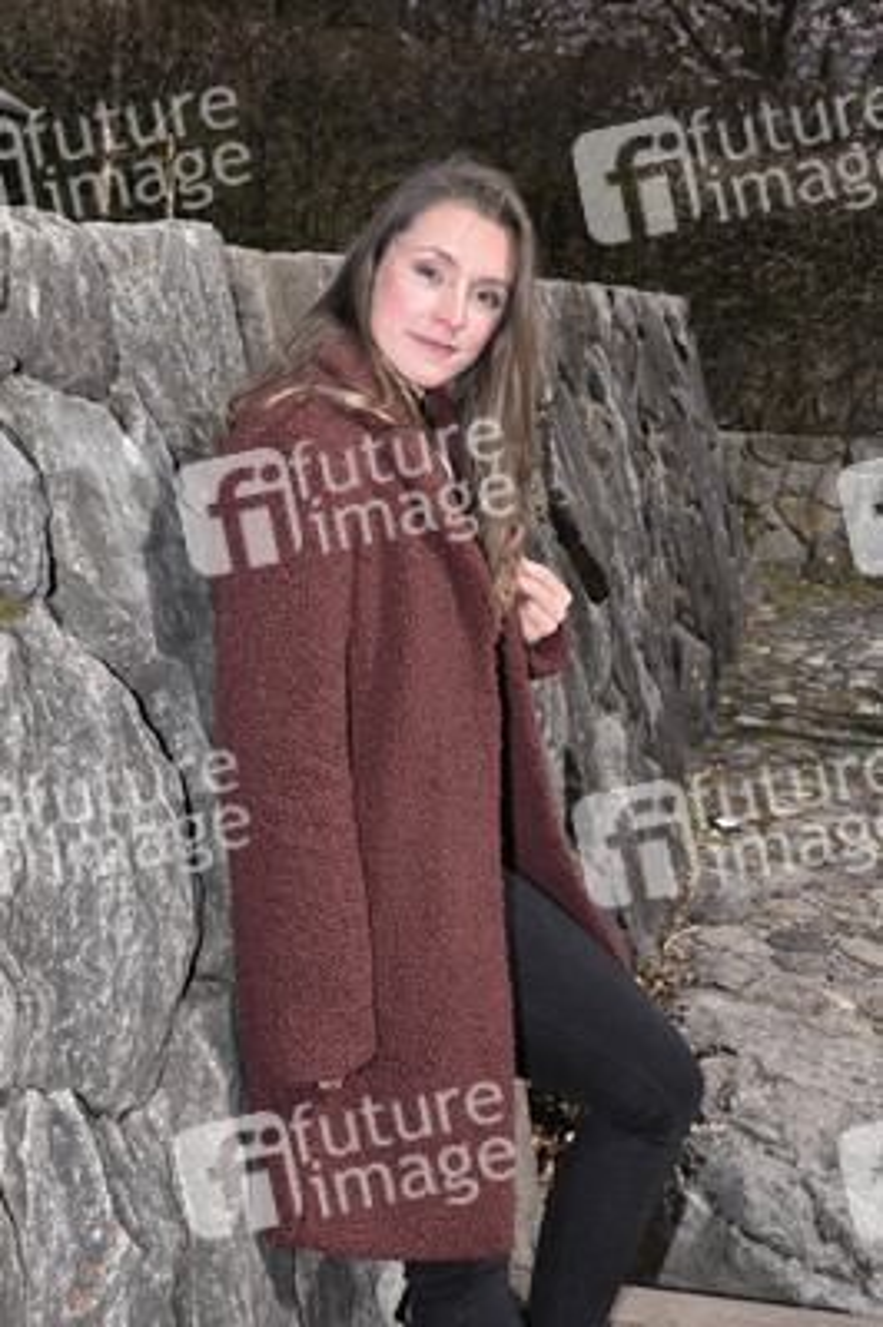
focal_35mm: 46
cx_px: 442
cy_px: 664
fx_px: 1695
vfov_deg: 42.8
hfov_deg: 29.2
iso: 160
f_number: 10
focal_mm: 46
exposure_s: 1/160
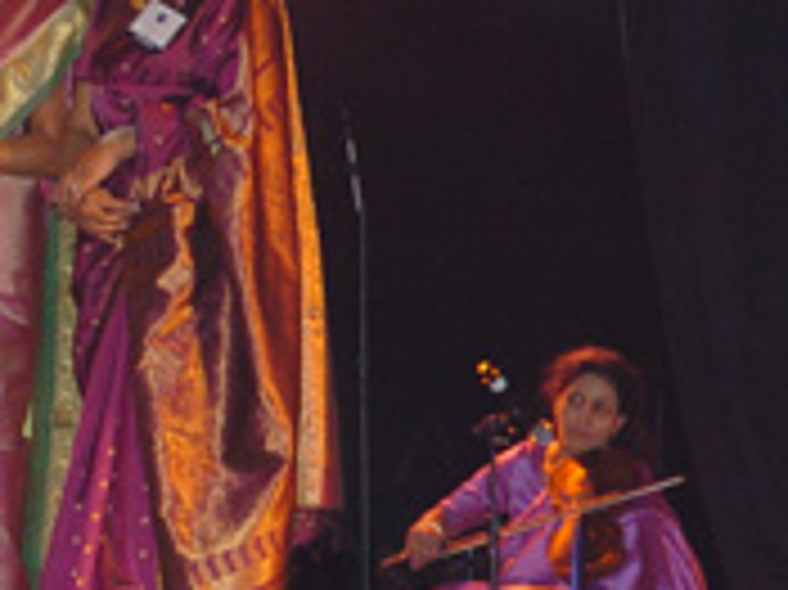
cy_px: 268
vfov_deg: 5.5
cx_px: -518
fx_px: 6180
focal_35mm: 272
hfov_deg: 7.1
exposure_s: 1/30
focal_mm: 55
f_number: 4
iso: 400
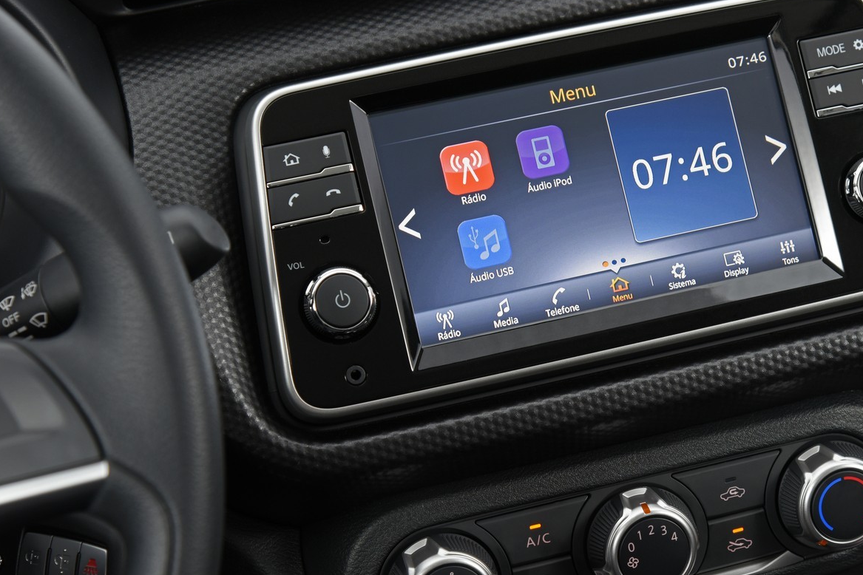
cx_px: 572
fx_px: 2565
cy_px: 327
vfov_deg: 12.8
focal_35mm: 107
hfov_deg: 19.0
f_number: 5.6
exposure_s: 1/30
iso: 400
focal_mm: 78
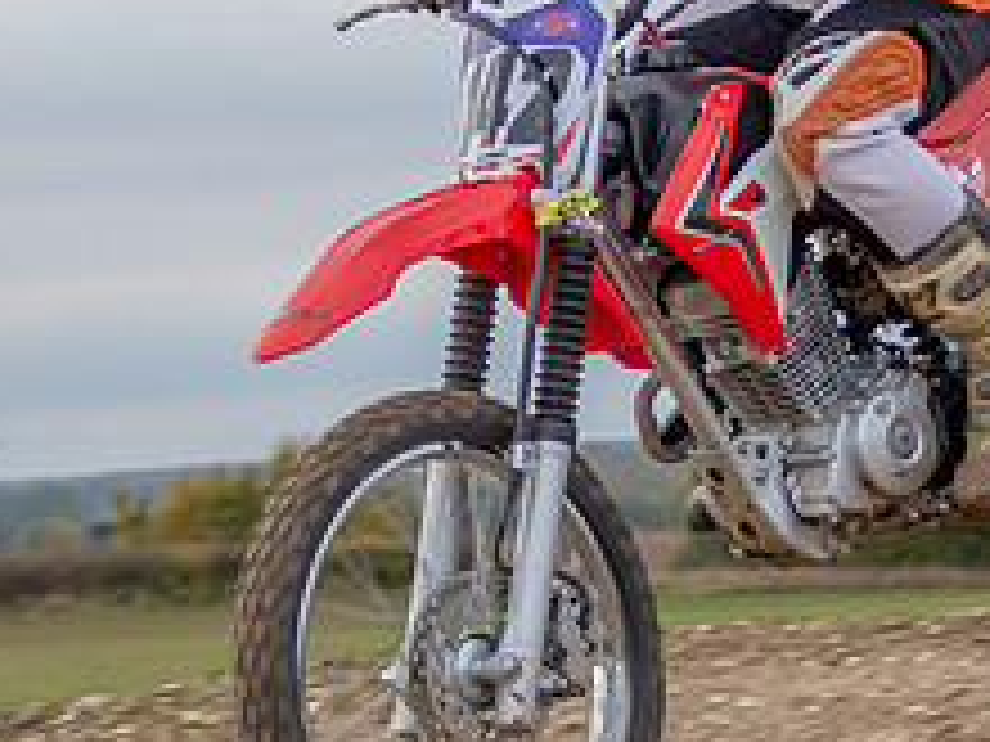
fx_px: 8694
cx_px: 438
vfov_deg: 4.9
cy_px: 157
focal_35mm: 304
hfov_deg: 6.5
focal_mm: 62
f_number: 6.3
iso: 400
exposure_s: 1/400
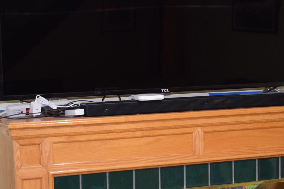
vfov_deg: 12.8
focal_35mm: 107
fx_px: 840
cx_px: 156
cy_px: 141
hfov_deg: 19.2
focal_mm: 23
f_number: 3.8
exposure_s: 1/60
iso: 800
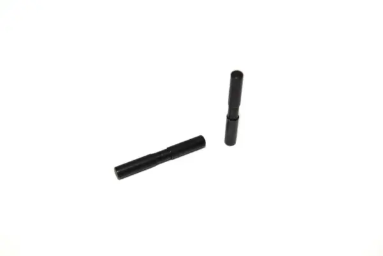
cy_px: 128
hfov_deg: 35.0
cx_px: 192
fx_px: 607
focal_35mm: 57
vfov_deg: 23.8
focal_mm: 38
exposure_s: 1/60
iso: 100
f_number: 7.1
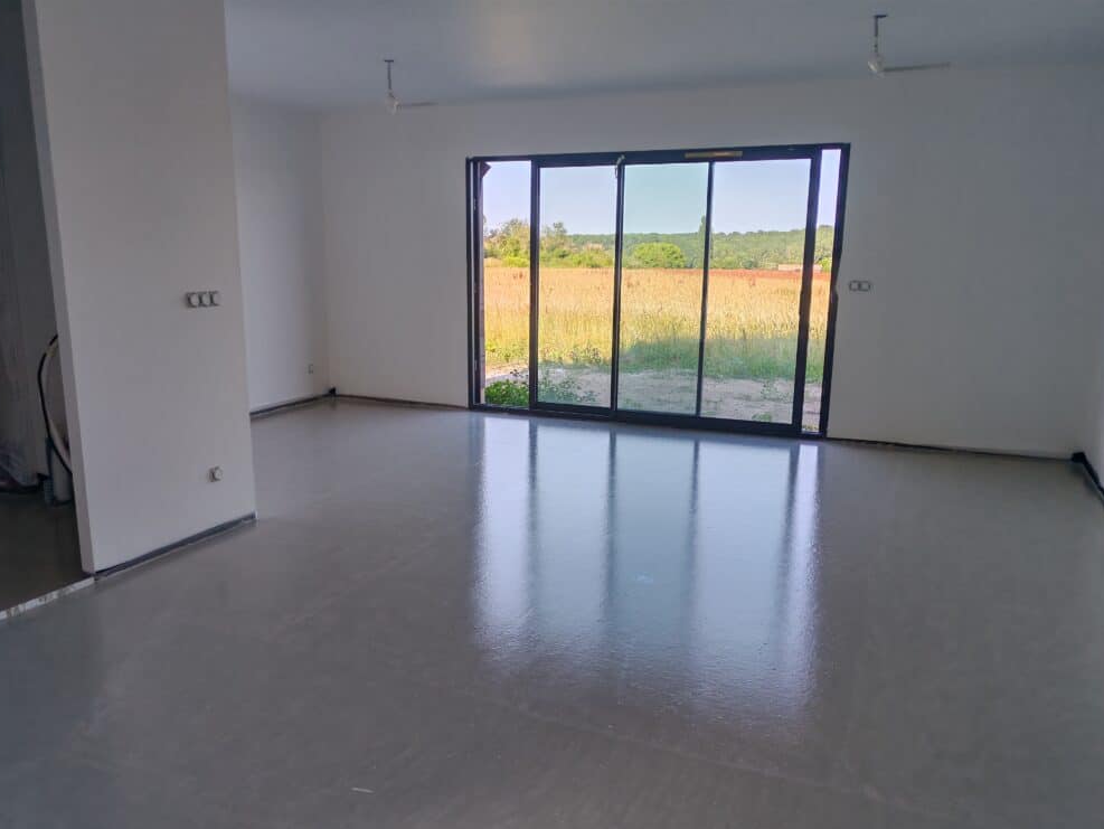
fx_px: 893
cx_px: 537
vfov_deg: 49.8
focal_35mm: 28
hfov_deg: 63.4
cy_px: 428
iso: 50
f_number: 1.95
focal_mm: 5.52
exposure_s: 1/390
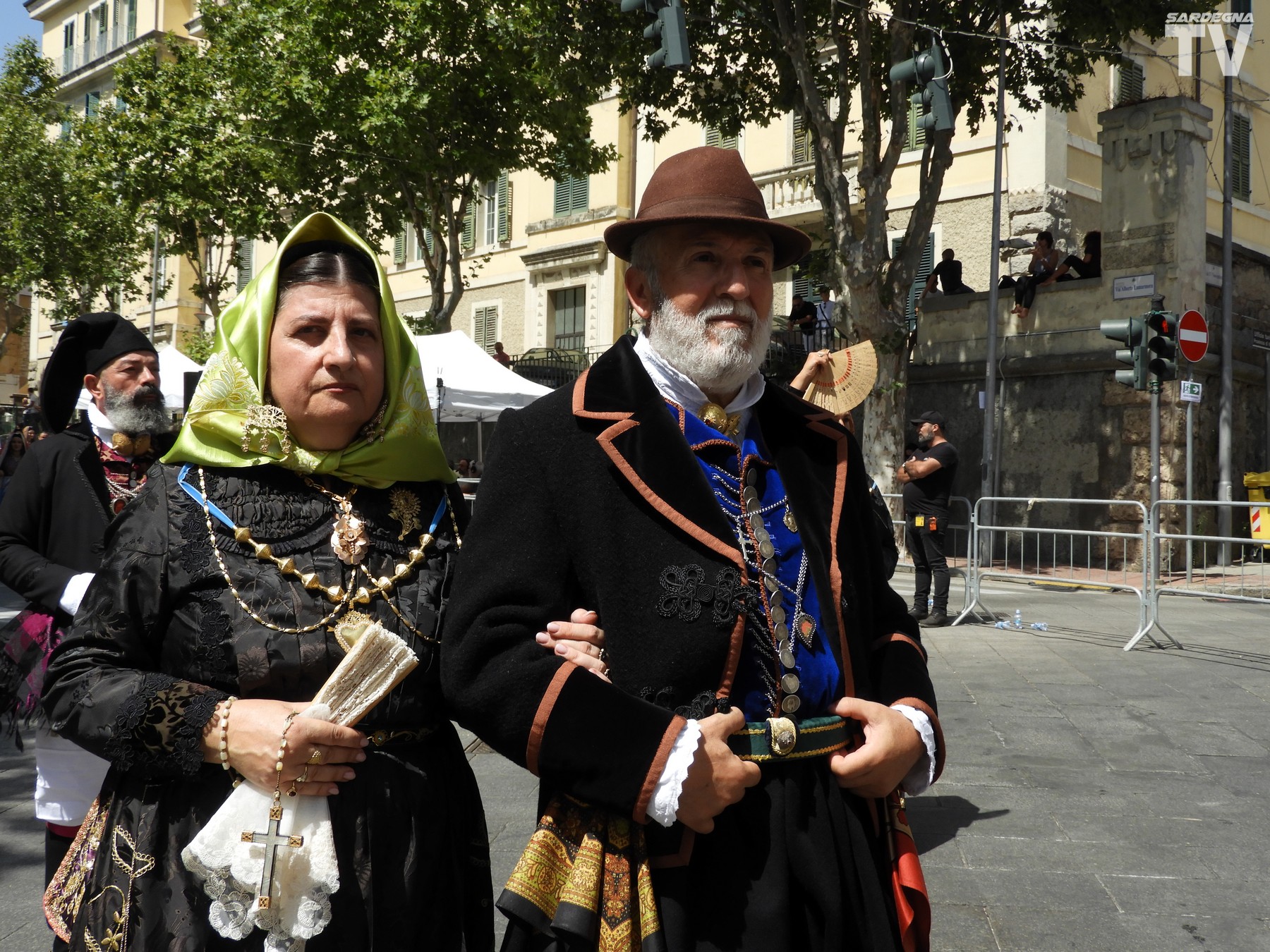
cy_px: 476
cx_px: 635
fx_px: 1468
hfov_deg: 46.8
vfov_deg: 36.0
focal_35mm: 40
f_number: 3.8
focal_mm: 7.2
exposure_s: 1/1000
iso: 100
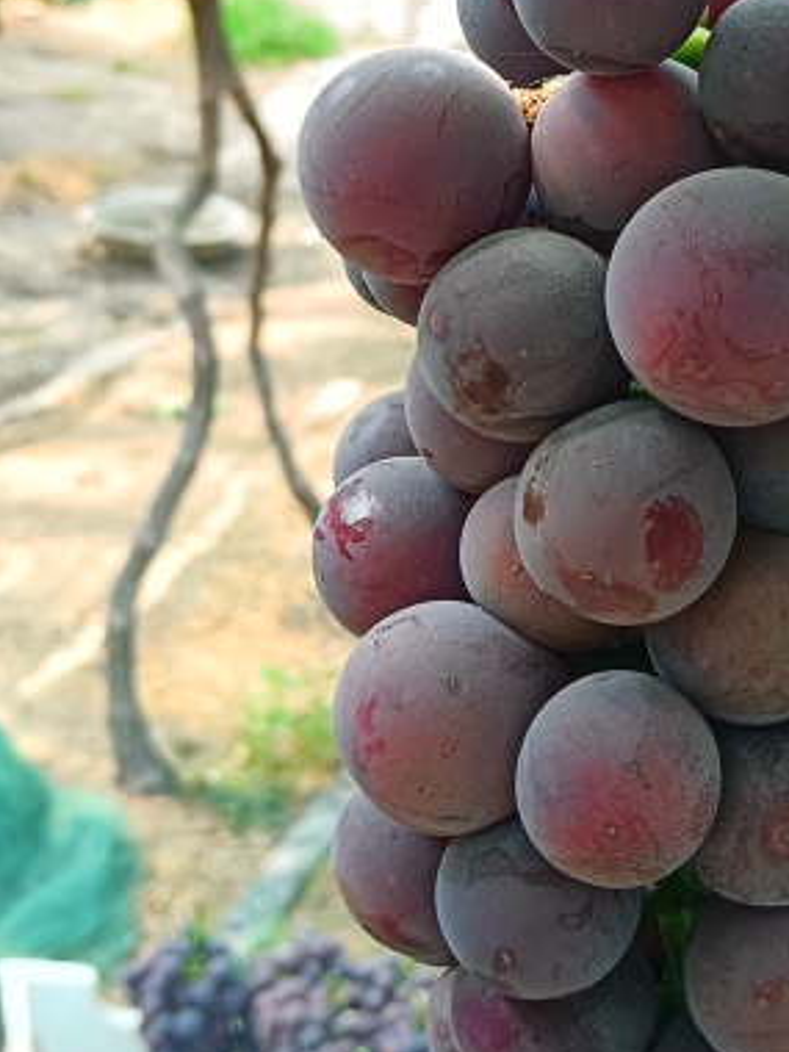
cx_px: 526
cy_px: 242
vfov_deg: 26.3
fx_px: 2219
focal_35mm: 73
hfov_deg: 20.1
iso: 168
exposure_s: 1/100
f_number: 1.8
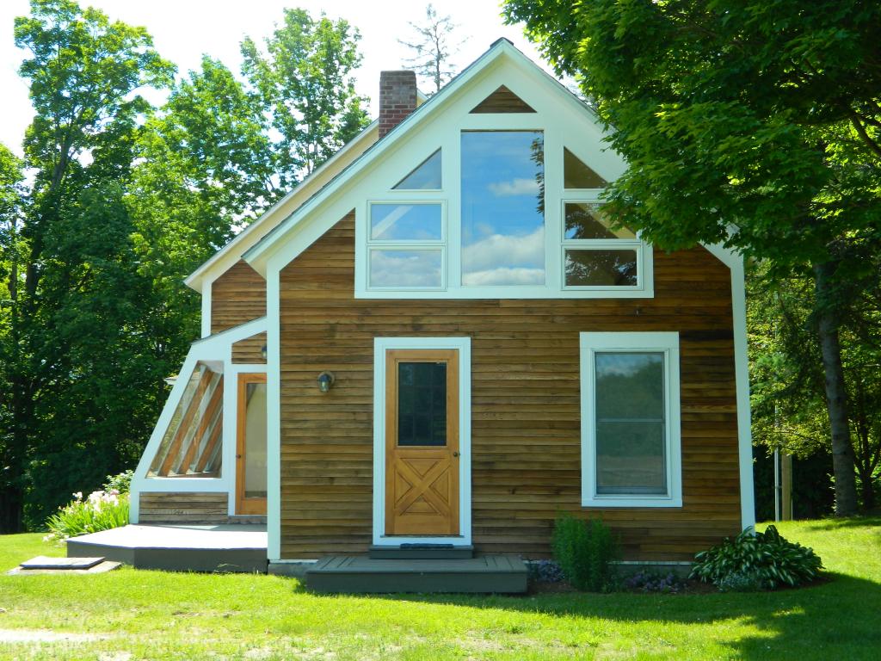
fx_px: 1196
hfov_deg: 40.4
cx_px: 440
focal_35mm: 47
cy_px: 330
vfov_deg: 30.9
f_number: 3.6
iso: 80
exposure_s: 1/200
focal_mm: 8.4
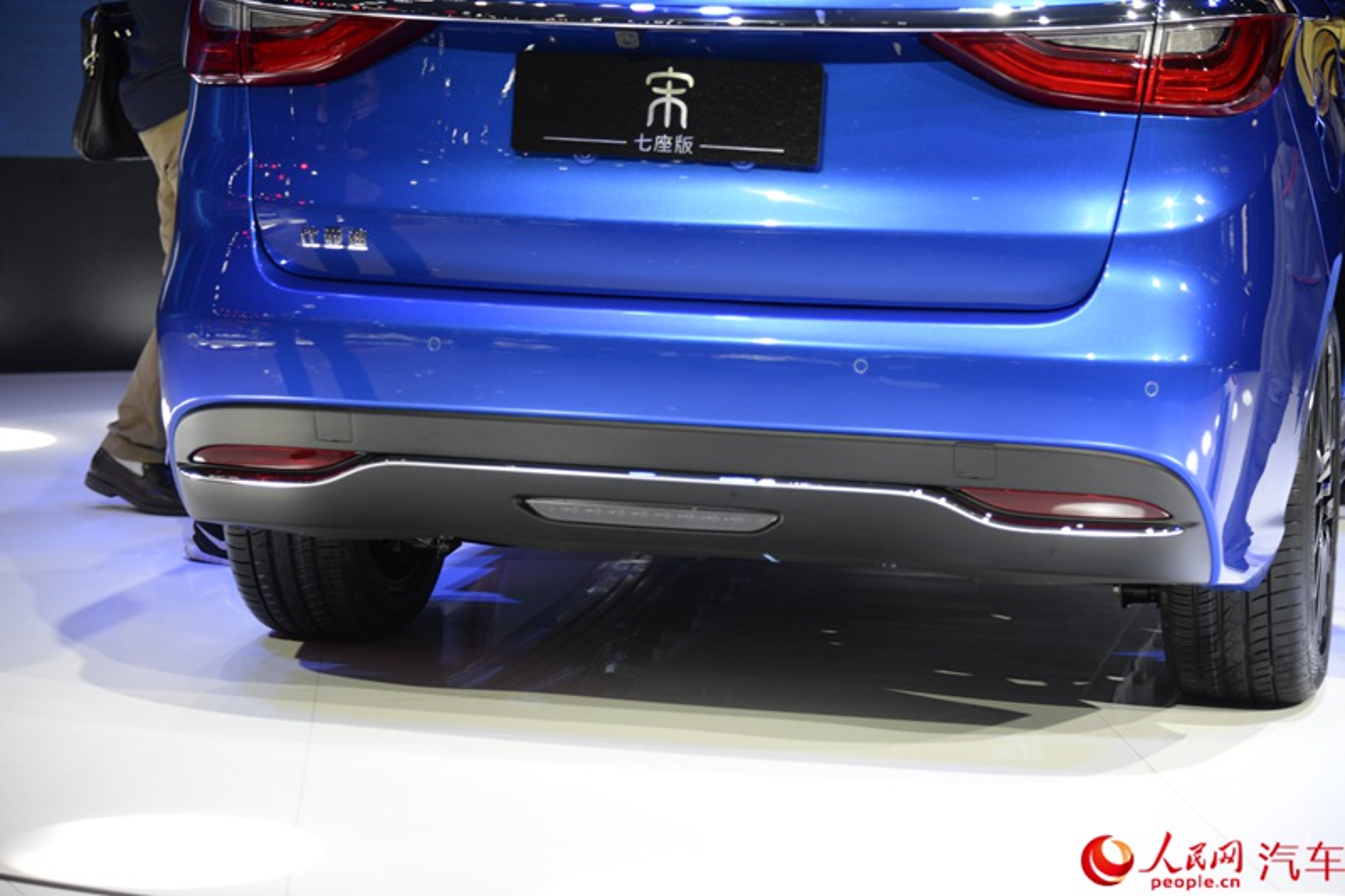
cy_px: 448
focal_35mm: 92
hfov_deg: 22.1
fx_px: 3436
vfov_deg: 14.9
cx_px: 672
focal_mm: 92
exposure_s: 1/200
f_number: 4
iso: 800
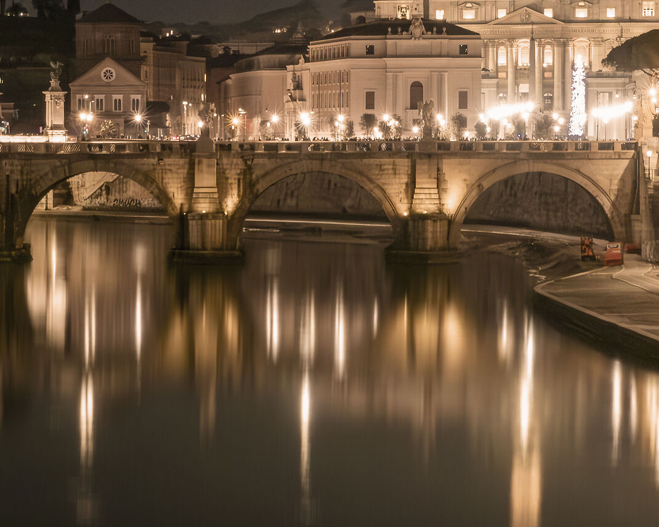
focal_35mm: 175
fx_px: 3414
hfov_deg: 11.0
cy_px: 213
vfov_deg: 8.8
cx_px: 276
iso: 12800
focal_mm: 55
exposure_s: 1/3
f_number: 11
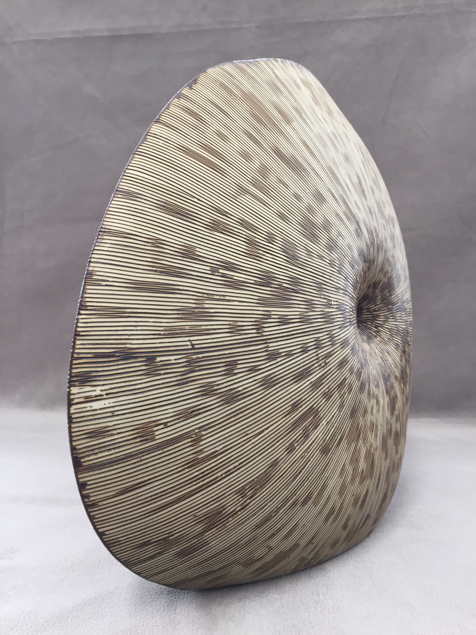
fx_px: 532
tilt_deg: -0.5
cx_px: 238
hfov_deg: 48.2
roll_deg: -1.5
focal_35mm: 29
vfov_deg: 61.7
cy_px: 318
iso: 80
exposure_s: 1/33
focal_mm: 4.15
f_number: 2.2
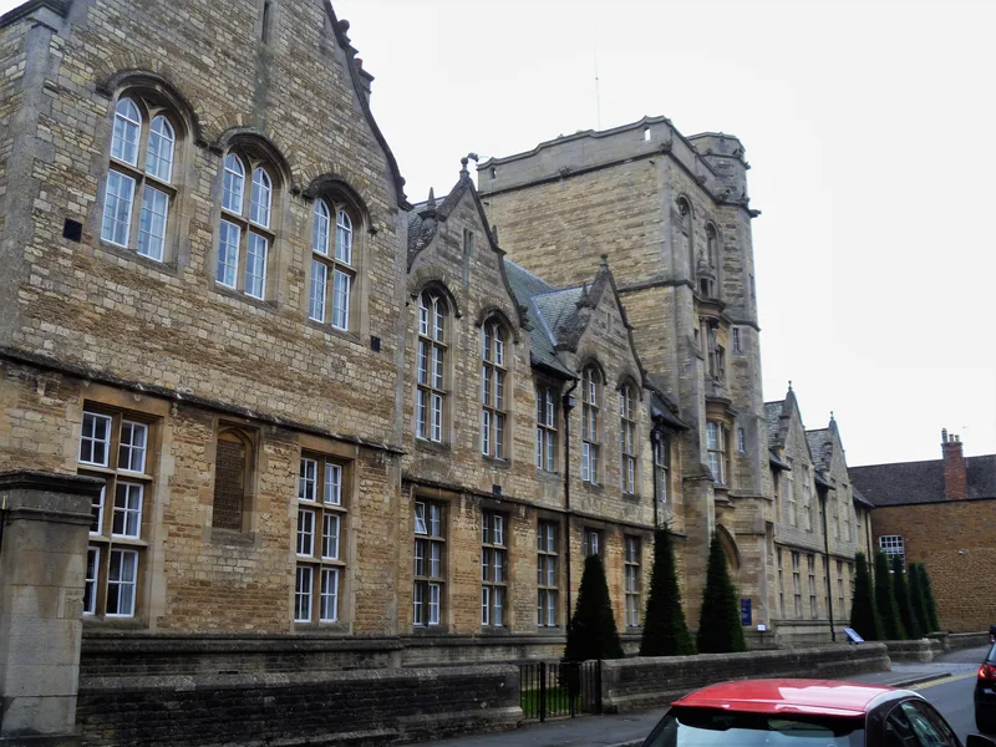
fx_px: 1007
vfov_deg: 40.7
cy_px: 374
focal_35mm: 35
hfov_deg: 52.6
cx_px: 498
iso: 80
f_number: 3.5
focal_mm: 6.3
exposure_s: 1/200
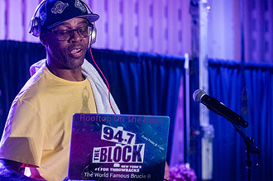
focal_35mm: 200
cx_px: 90
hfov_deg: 10.3
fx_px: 1514
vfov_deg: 6.8
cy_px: 87
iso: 6400
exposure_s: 1/500
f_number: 4
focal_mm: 105
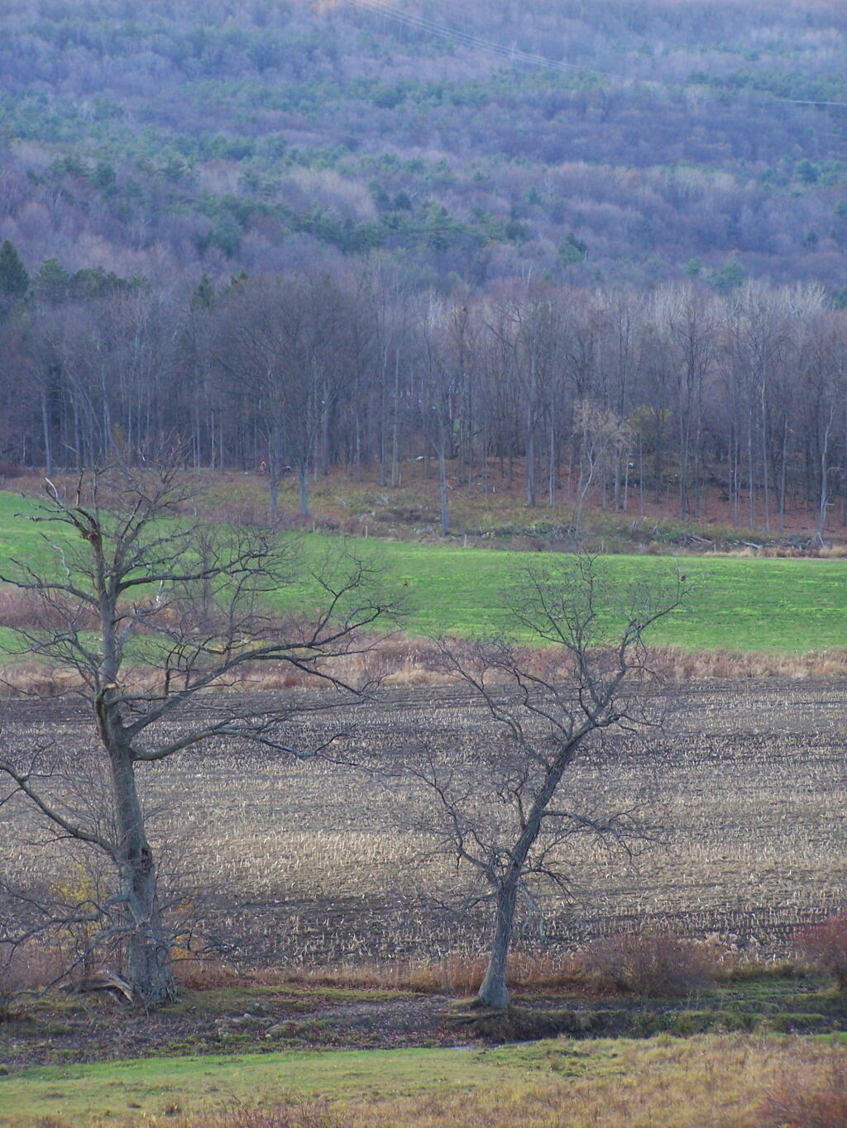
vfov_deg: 11.7
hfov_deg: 8.8
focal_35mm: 169
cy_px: 564
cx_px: 424
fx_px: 5513
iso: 100
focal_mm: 28
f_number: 3.2
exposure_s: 1/80
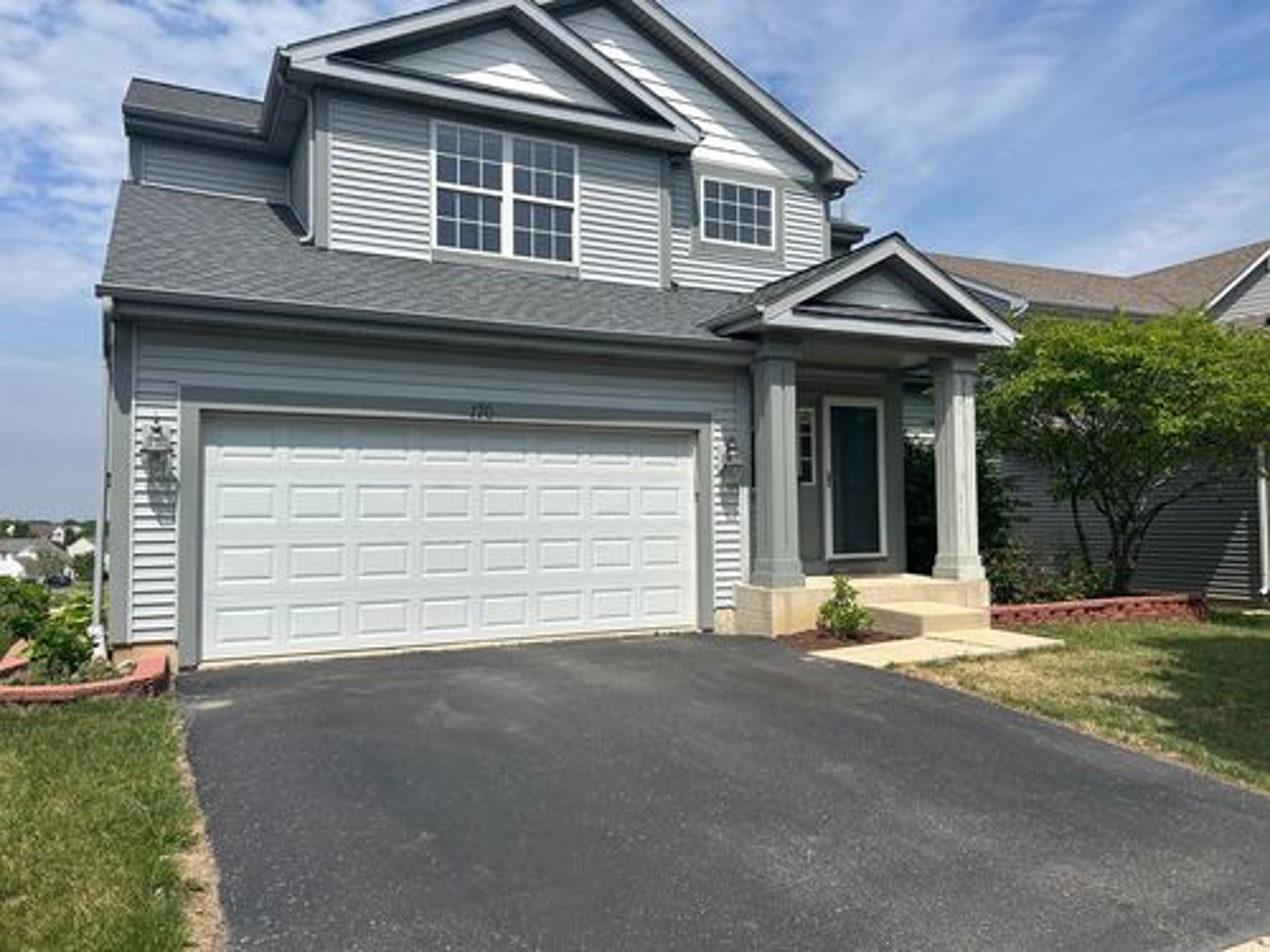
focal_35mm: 26
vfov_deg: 53.1
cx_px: 635
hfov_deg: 67.3
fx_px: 954
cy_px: 476
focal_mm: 5.7
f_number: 1.5
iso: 50
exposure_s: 1/7463
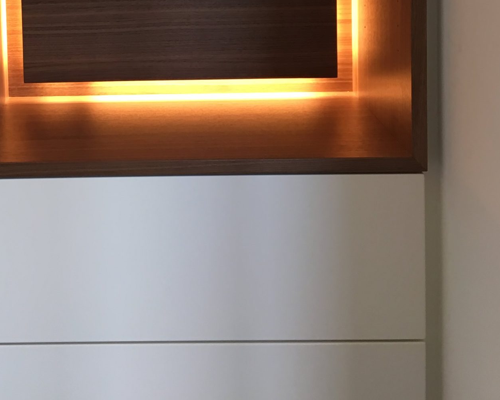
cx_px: 140
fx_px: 859
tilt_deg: -5.7
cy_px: -55
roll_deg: +1.6
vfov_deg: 24.3
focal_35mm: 58
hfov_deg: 32.0
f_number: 2.2
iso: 80
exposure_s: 1/33
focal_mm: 4.15
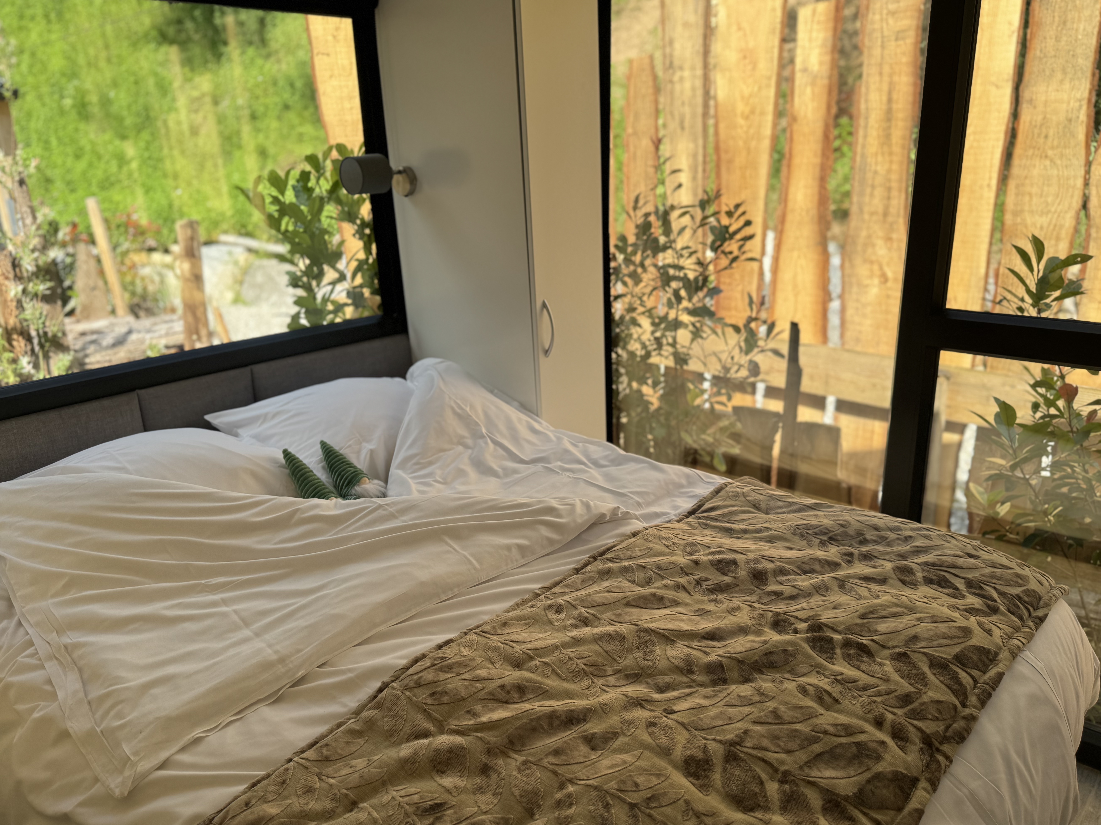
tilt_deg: -18.8
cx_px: 538
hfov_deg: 67.3
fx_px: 827
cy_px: 434
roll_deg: +2.3
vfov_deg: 53.0
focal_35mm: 26
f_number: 1.78
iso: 80
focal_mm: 6.76
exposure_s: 1/651
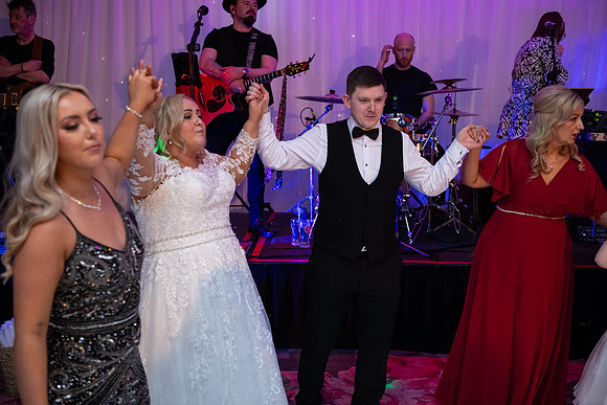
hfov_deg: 43.6
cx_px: 304
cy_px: 202
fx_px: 759
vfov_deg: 29.9
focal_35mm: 45
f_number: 3.5
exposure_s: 1/160
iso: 1250
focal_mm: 45
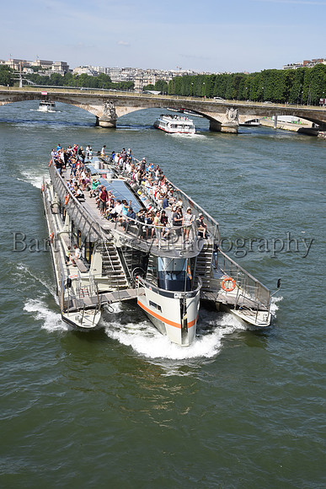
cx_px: 163
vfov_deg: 39.6
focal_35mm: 50
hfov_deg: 27.0
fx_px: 679
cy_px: 244
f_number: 16
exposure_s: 1/200
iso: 280
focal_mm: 50
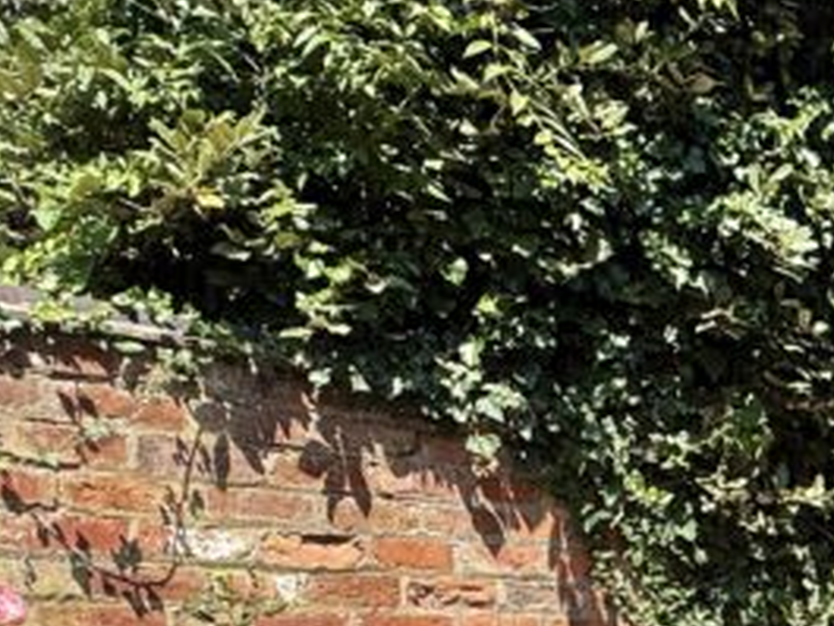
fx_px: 1302
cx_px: 1032
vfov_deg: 25.1
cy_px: 689
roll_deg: -0.7
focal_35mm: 54
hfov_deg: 29.8
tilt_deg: -1.5
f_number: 2.2
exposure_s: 1/1259
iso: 50
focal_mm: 2.22
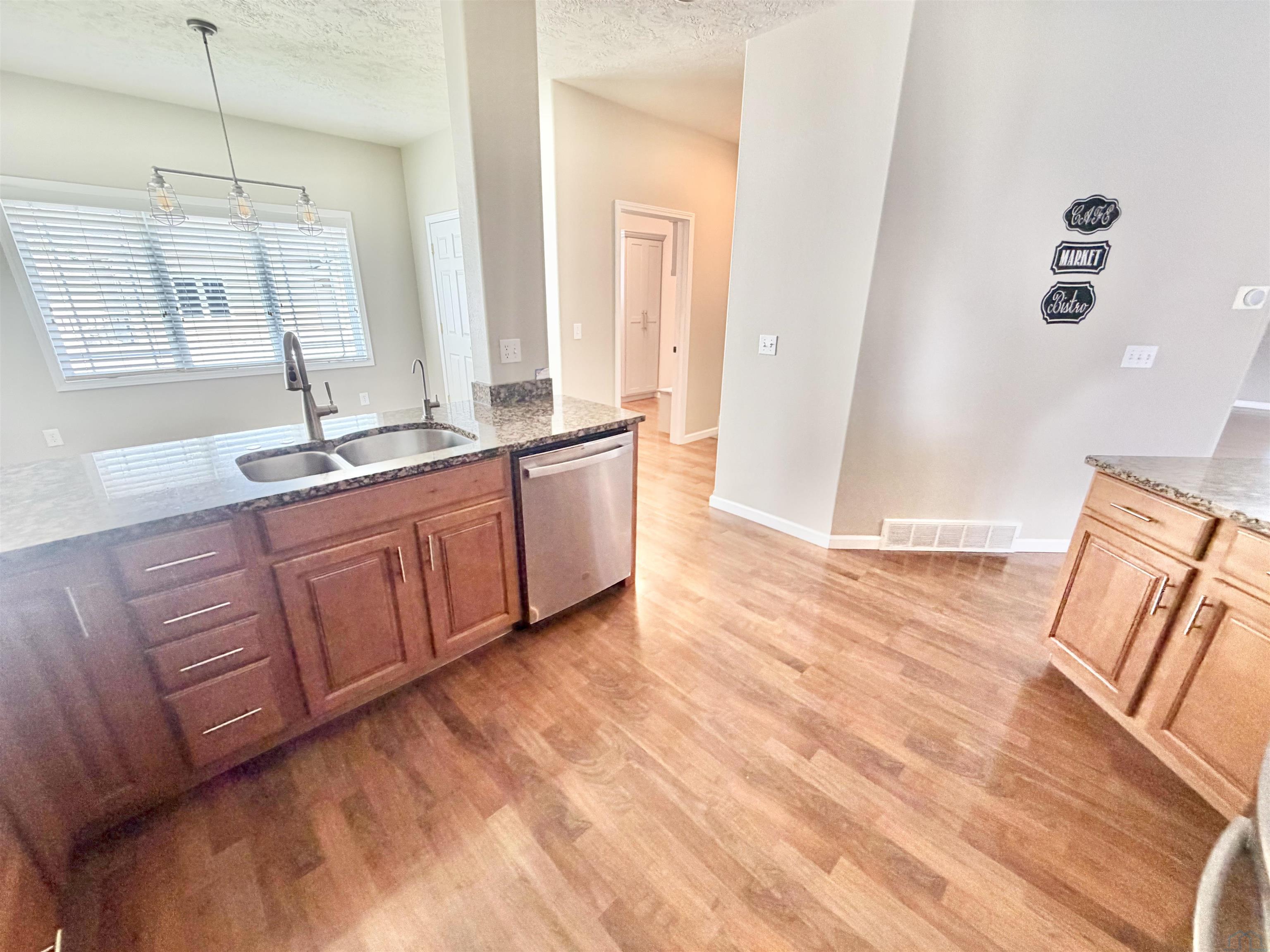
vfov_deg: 85.7
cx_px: 635
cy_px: 476
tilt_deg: -19.7
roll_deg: +0.2
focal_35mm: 14
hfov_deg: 102.1
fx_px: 514
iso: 250
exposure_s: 1/60
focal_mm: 2.22
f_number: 2.2
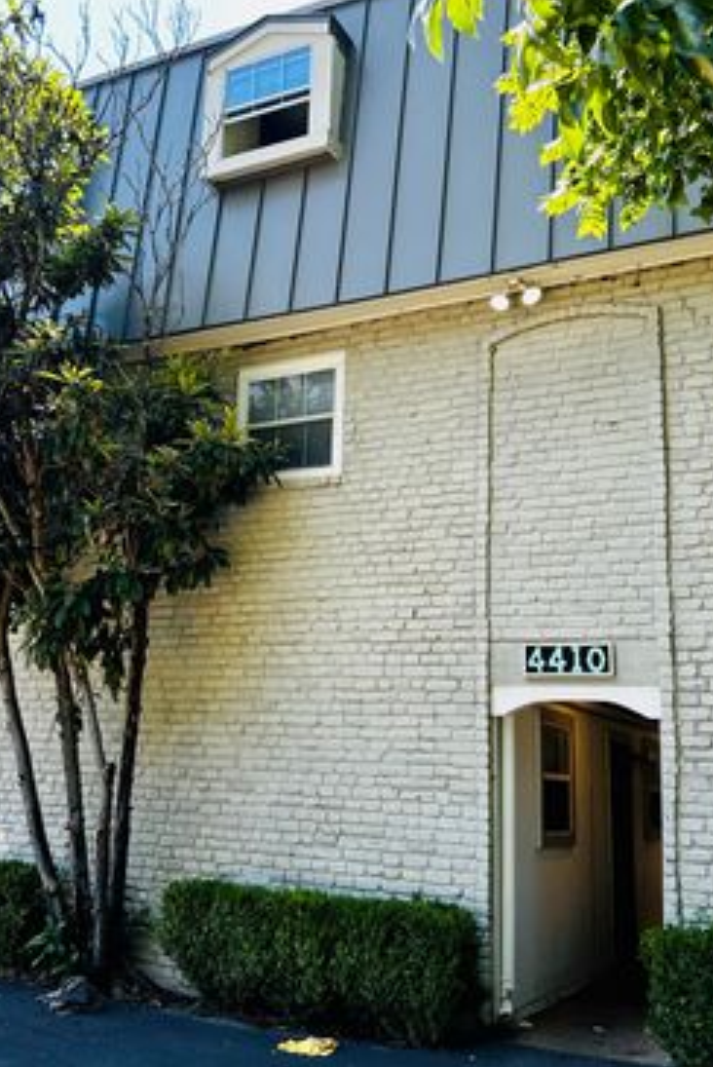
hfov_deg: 35.8
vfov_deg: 51.8
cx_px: 272
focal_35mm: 37
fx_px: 1097
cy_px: 522
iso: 50
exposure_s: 1/552
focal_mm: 5.7
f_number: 1.5
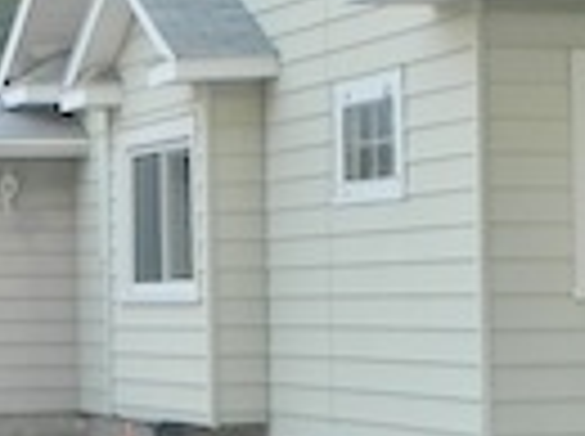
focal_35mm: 153
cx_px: 279
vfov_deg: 9.7
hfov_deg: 12.9
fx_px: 2581
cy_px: 162
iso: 80
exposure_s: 1/100
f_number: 3.2
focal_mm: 5.6
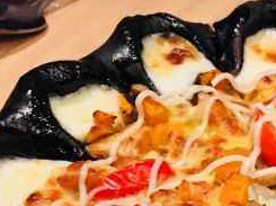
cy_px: 267
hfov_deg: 22.4
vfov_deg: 16.7
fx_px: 661
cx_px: 296
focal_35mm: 83
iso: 250
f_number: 2.2
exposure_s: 1/17
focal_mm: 4.15
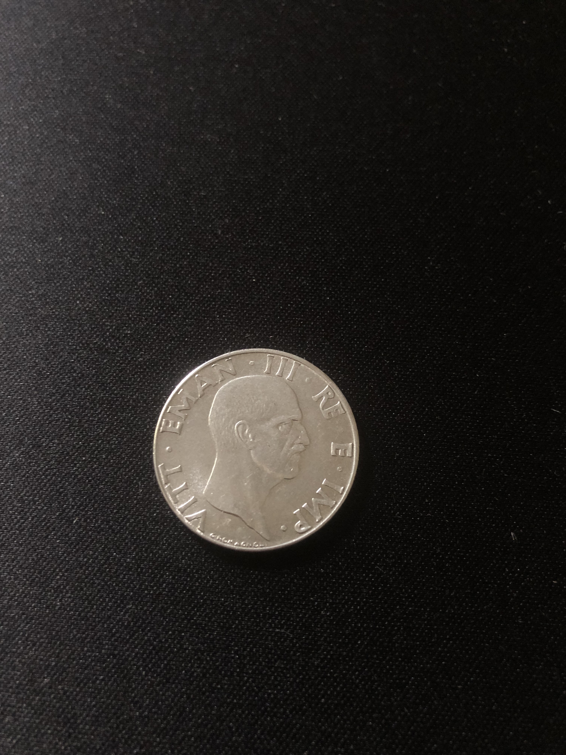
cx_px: 283
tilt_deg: -70.5
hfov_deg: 49.7
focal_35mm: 28
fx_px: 610
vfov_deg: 63.4
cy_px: 378
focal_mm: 4
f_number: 1.8
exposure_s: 1/9
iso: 100
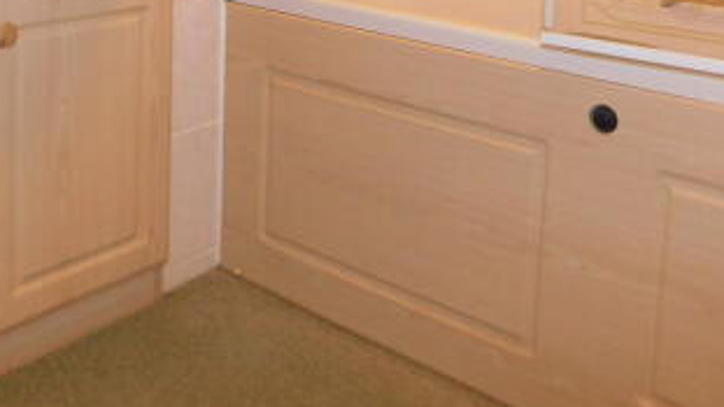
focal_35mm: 47
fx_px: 902
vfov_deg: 23.2
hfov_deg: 43.5
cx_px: 292
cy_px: -85
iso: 200
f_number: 3
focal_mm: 4
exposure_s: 1/30
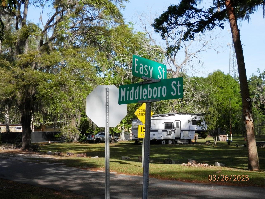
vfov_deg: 24.4
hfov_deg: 32.2
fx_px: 459
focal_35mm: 60
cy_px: 100
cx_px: 132
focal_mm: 10.8
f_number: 4.2
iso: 80
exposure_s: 1/400
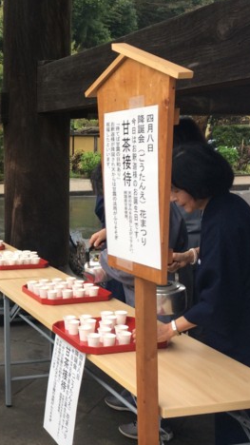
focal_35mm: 54
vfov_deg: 38.5
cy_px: 236
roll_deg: +1.9
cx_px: -44
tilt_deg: -10.2
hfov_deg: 20.8
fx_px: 637
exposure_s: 1/120
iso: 50
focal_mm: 4.15
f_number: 2.2
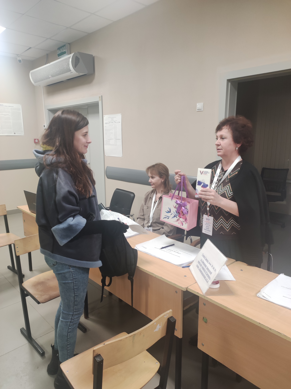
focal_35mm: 17
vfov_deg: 91.1
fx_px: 191
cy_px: 194
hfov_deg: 74.6
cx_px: 146
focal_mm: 4.74
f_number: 1.79
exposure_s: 1/50
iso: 462
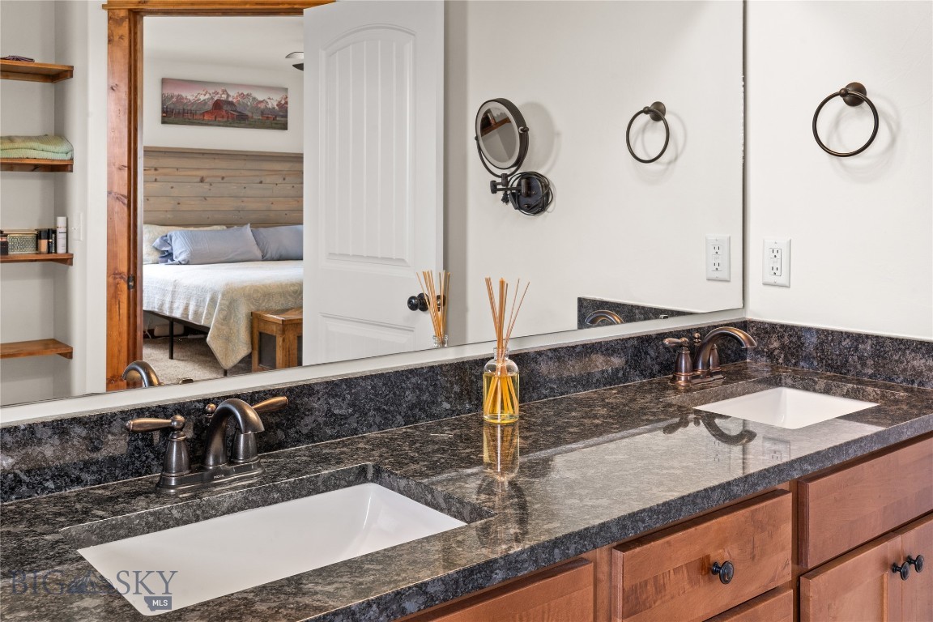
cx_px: 466
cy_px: 311
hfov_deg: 55.8
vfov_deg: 38.9
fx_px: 881
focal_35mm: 34
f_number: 11
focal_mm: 34
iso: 400
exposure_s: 1/8
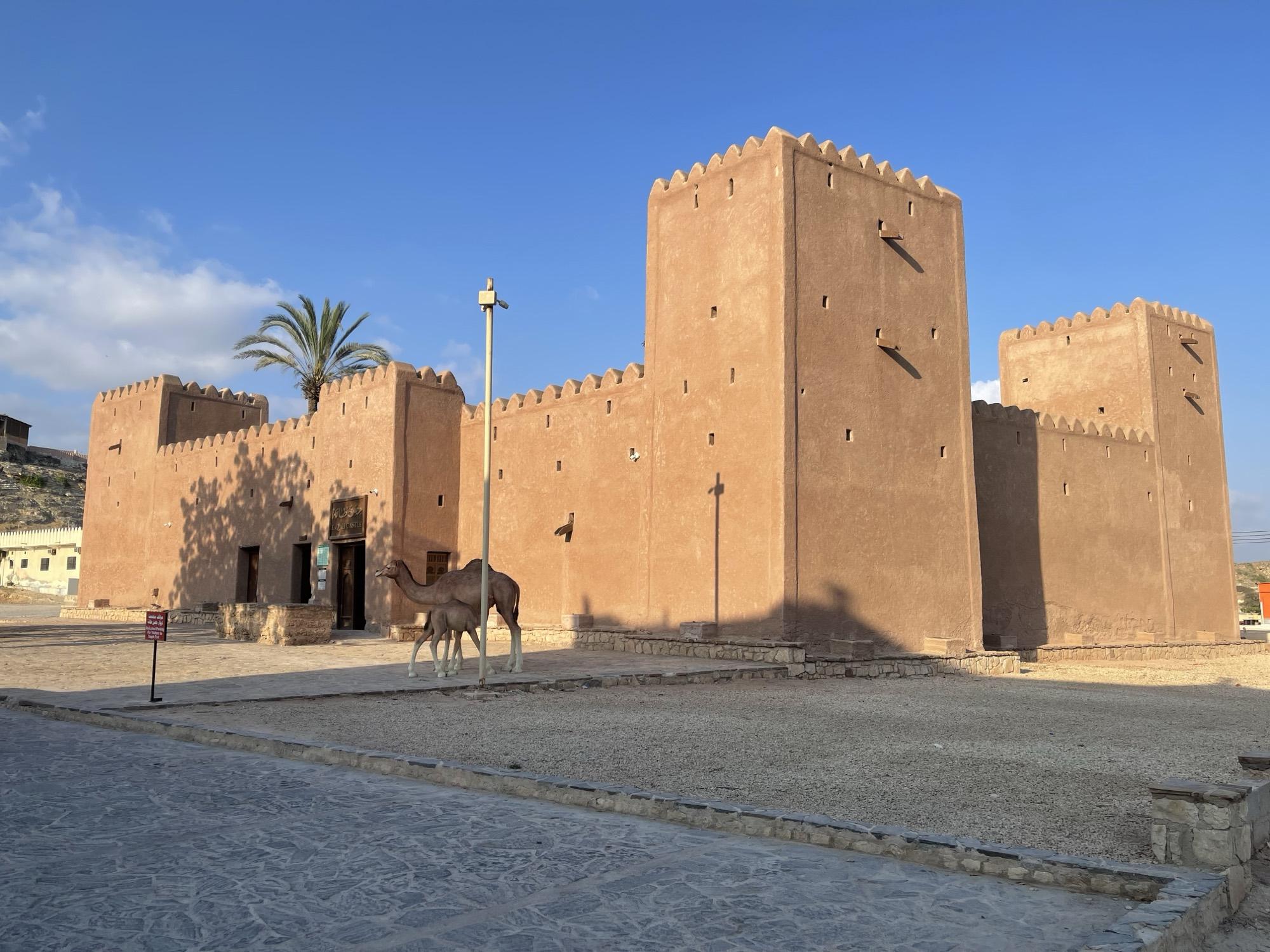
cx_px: 635
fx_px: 917
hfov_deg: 69.4
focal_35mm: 25
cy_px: 476
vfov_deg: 54.9
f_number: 1.6
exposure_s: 1/2387
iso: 32
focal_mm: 5.1
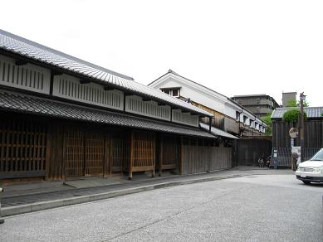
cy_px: 121
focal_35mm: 32
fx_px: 299
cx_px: 162
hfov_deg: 56.8
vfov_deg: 44.2
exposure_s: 1/250
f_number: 5.5
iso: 100
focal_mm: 5.7
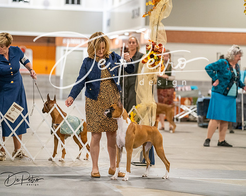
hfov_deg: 11.1
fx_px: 1262
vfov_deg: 8.9
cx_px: 123
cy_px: 98
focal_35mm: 173
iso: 6400
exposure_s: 1/250
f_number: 3.5
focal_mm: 154
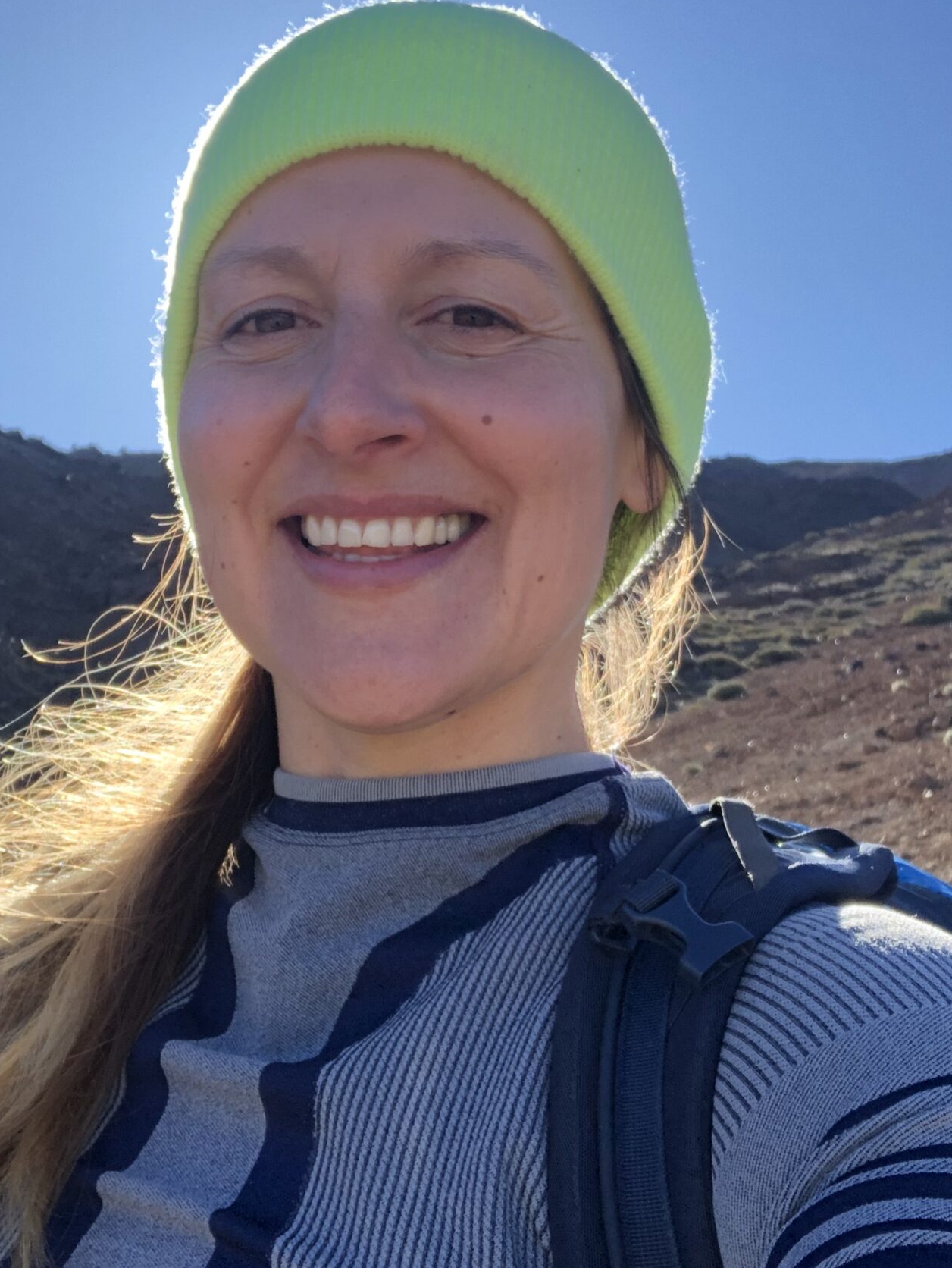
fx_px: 1795
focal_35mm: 49
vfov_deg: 38.9
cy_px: 639
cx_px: 395
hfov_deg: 29.7
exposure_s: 1/321
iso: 20
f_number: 2.2
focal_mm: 2.87
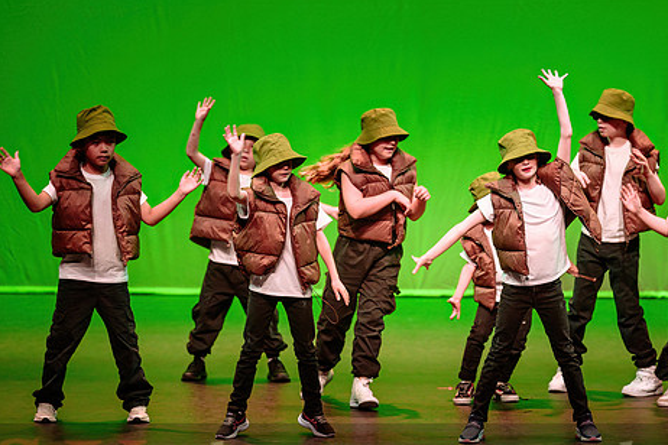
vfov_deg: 6.7
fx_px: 3785
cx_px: 448
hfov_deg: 10.1
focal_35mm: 204
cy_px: 245
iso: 1250
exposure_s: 1/320
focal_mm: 145
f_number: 2.8
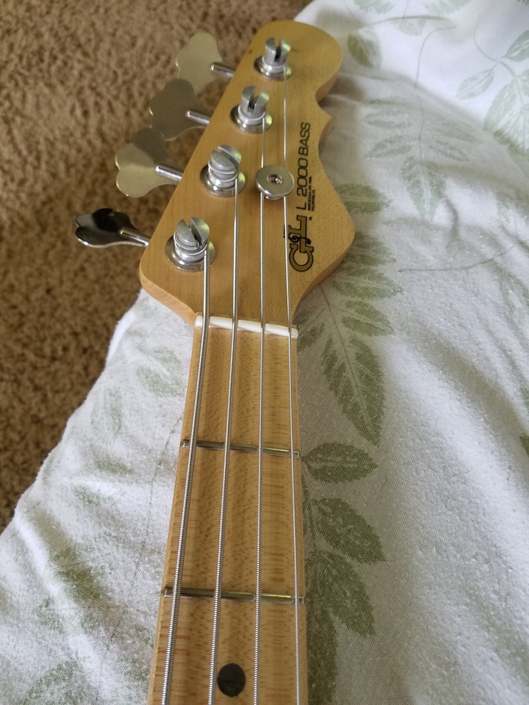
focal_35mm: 26
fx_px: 530
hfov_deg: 53.1
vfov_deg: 67.3
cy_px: 352
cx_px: 264
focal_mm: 4.2
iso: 160
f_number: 1.7
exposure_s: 1/30
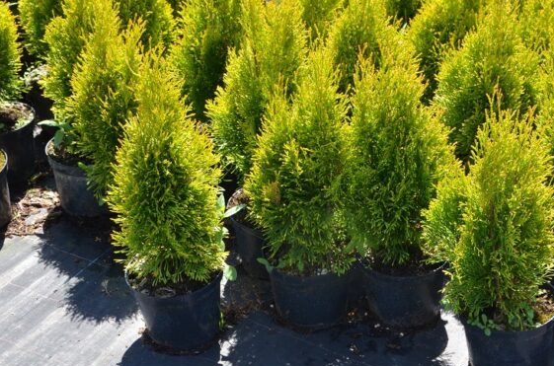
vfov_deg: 17.4
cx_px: 315
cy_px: 172
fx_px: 1197
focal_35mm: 78
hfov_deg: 26.0
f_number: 8
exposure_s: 1/250
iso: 400
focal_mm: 38
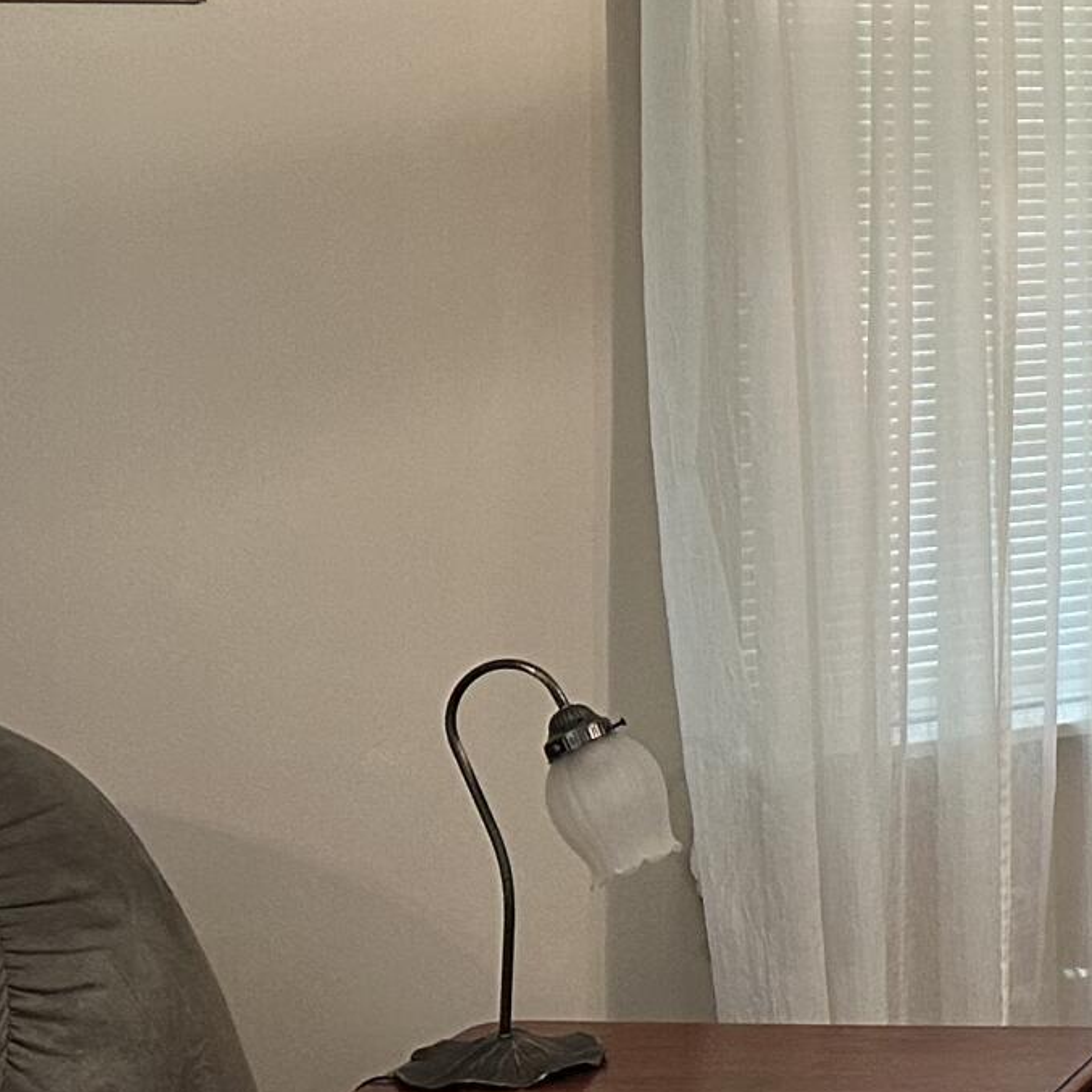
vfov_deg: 18.2
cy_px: 129
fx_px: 3355
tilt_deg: +0.0
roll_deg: +0.8
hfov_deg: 15.9
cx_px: 1928
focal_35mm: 94
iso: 320
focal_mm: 6.86
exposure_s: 1/60
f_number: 1.78
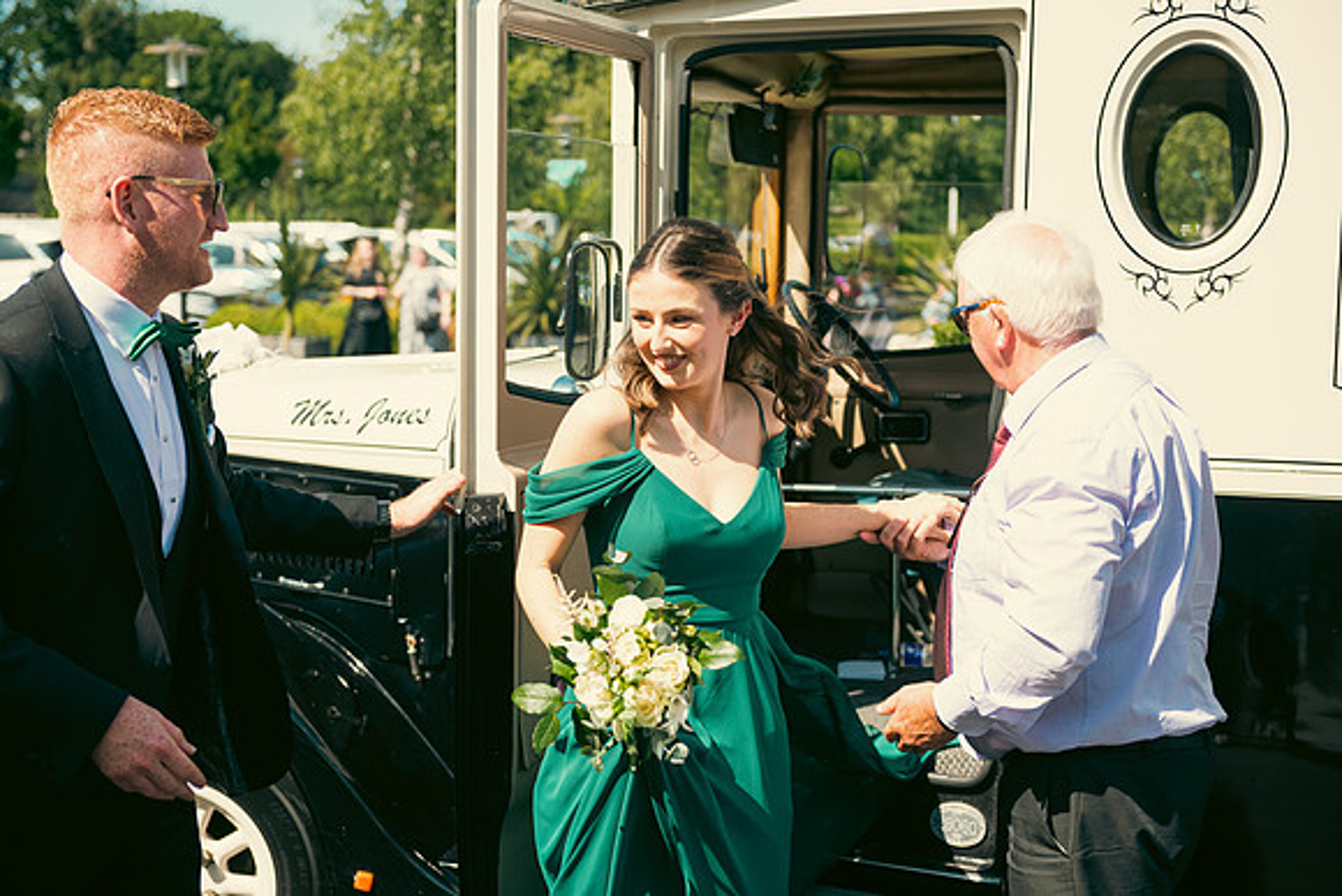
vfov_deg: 24.6
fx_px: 2051
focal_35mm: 55
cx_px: 671
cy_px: 448
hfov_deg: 36.2
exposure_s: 1/800
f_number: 3.5
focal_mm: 55
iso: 125
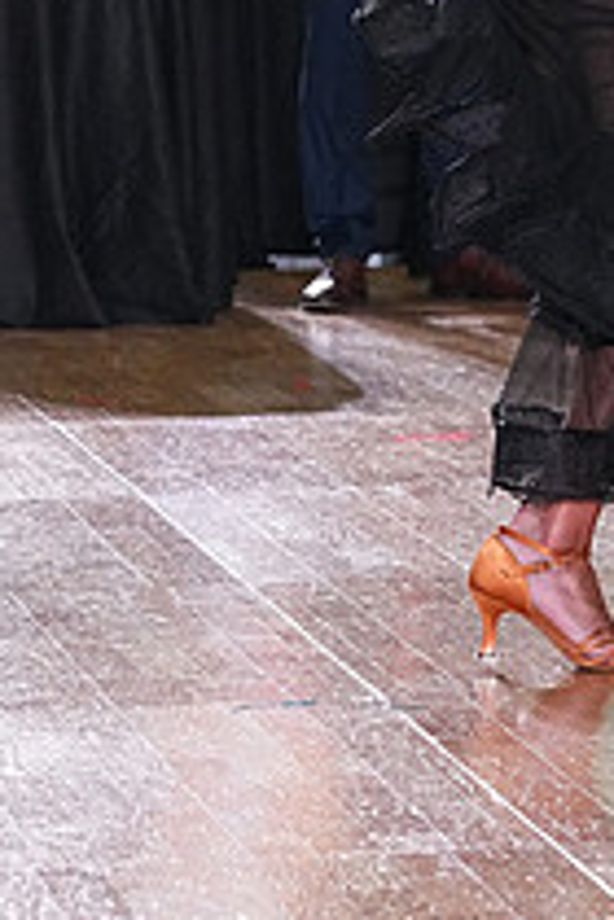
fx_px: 6984
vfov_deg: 7.5
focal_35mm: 273
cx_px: 809
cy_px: -267
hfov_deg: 5.0
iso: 6400
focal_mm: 99
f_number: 6.3
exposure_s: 1/400
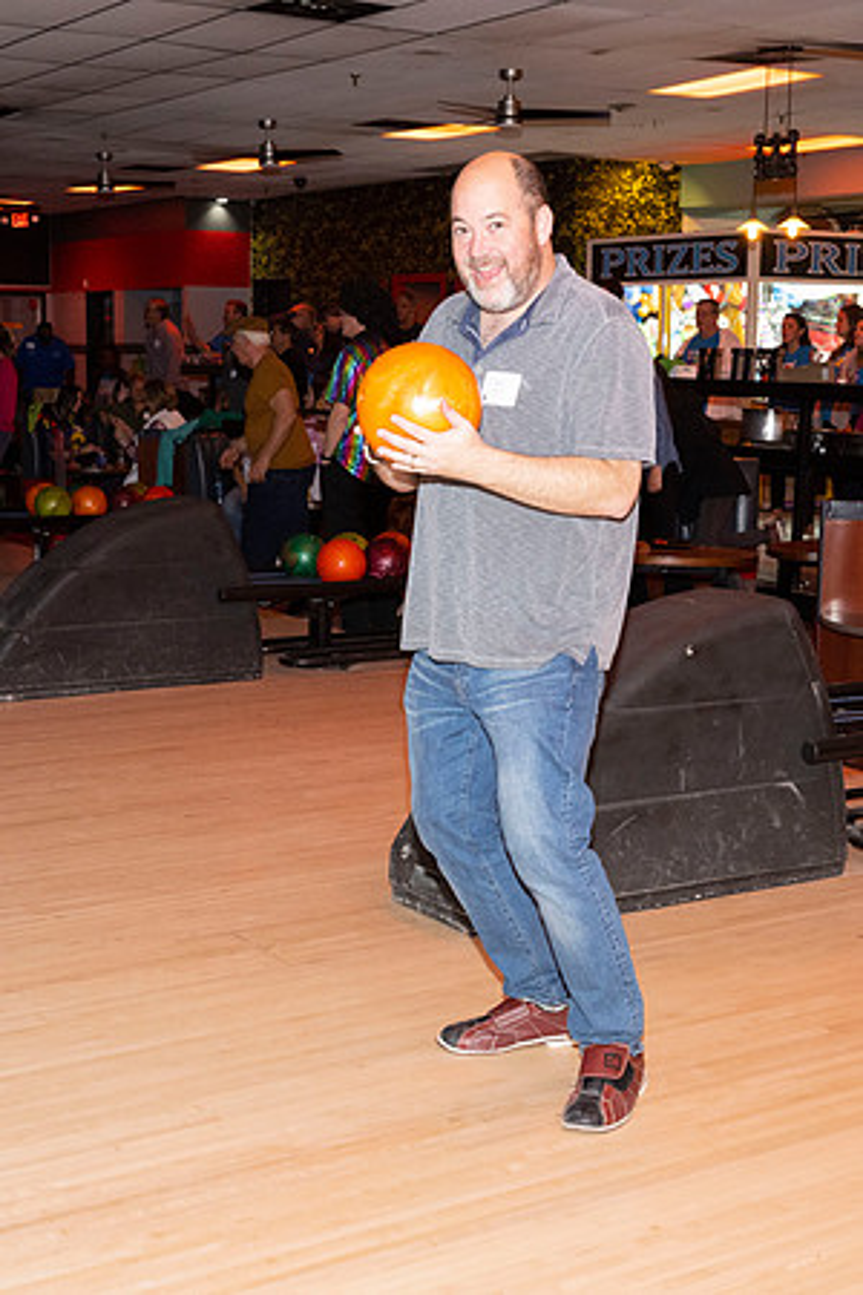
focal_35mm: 51
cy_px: 648
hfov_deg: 26.5
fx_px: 1834
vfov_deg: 38.9
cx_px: 432
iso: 2000
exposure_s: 1/100
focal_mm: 34
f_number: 5.6
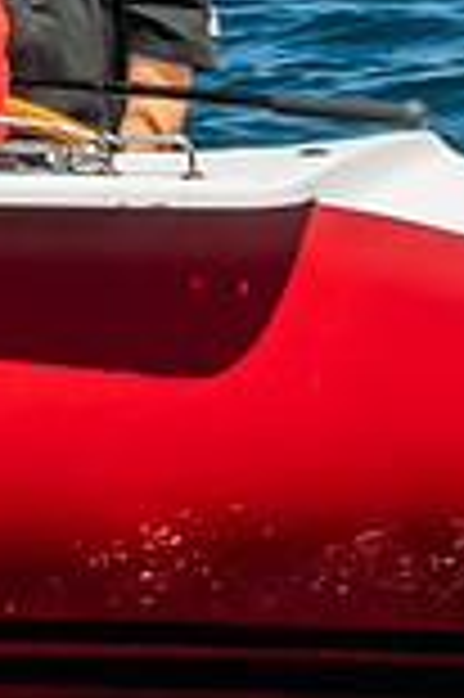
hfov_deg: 1.2
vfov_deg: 1.9
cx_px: -1909
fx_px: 21158
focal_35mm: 1092
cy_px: -728
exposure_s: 1/320
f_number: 6.3
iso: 160
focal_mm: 120
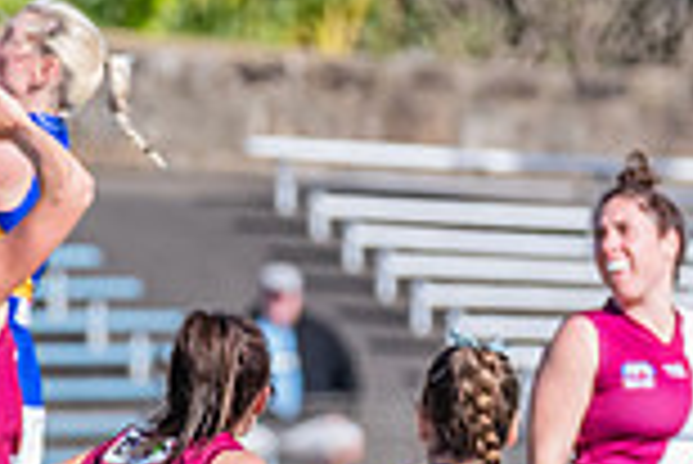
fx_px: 29884
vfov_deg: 0.9
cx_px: 50
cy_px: 471
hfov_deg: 1.3
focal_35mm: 1551
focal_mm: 360
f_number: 9
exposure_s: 1/1600
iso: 800
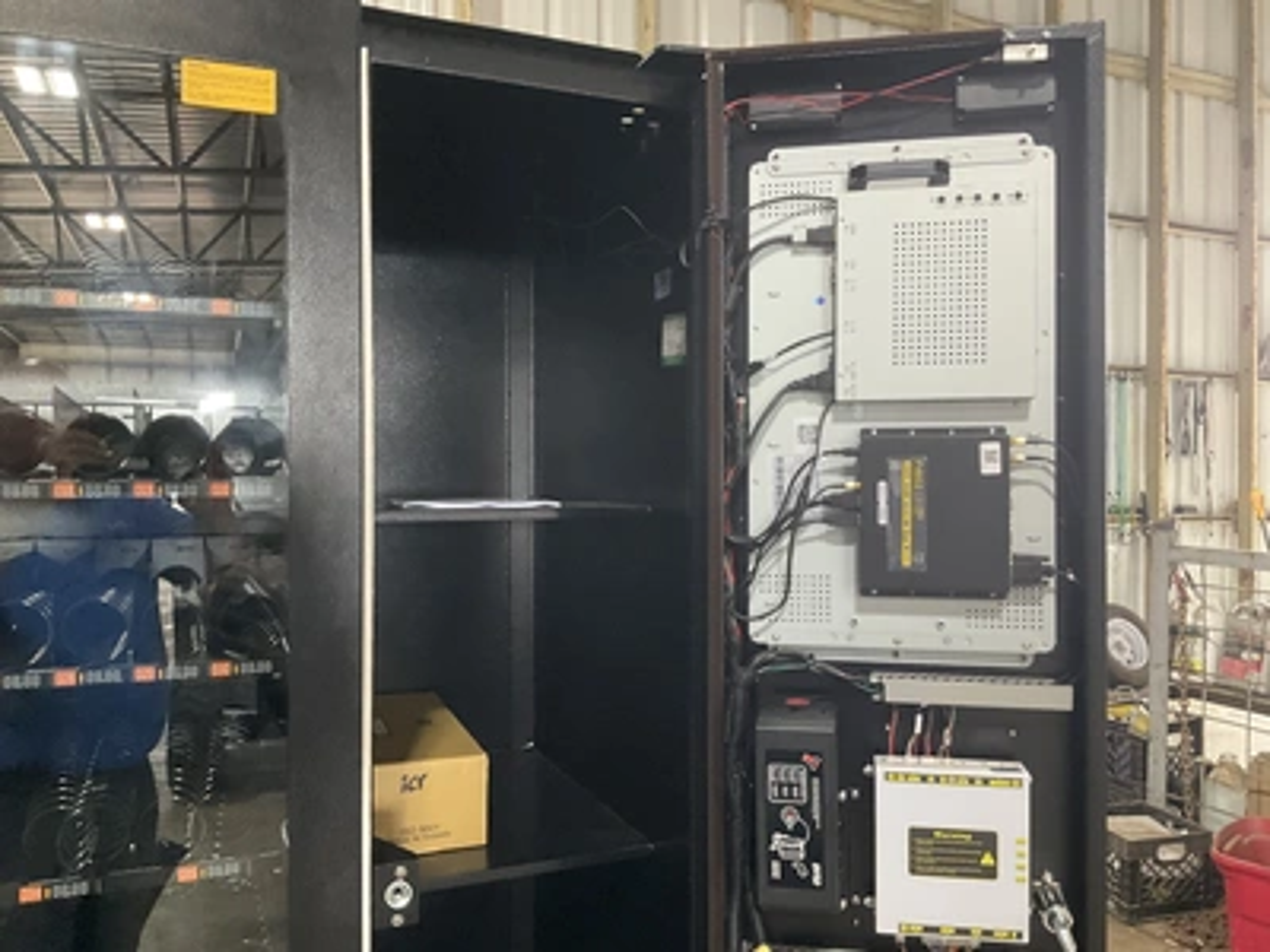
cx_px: 635
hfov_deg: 61.7
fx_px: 1064
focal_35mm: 29
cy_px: 476
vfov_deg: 48.2
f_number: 1.8
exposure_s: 1/60
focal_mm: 3
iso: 250
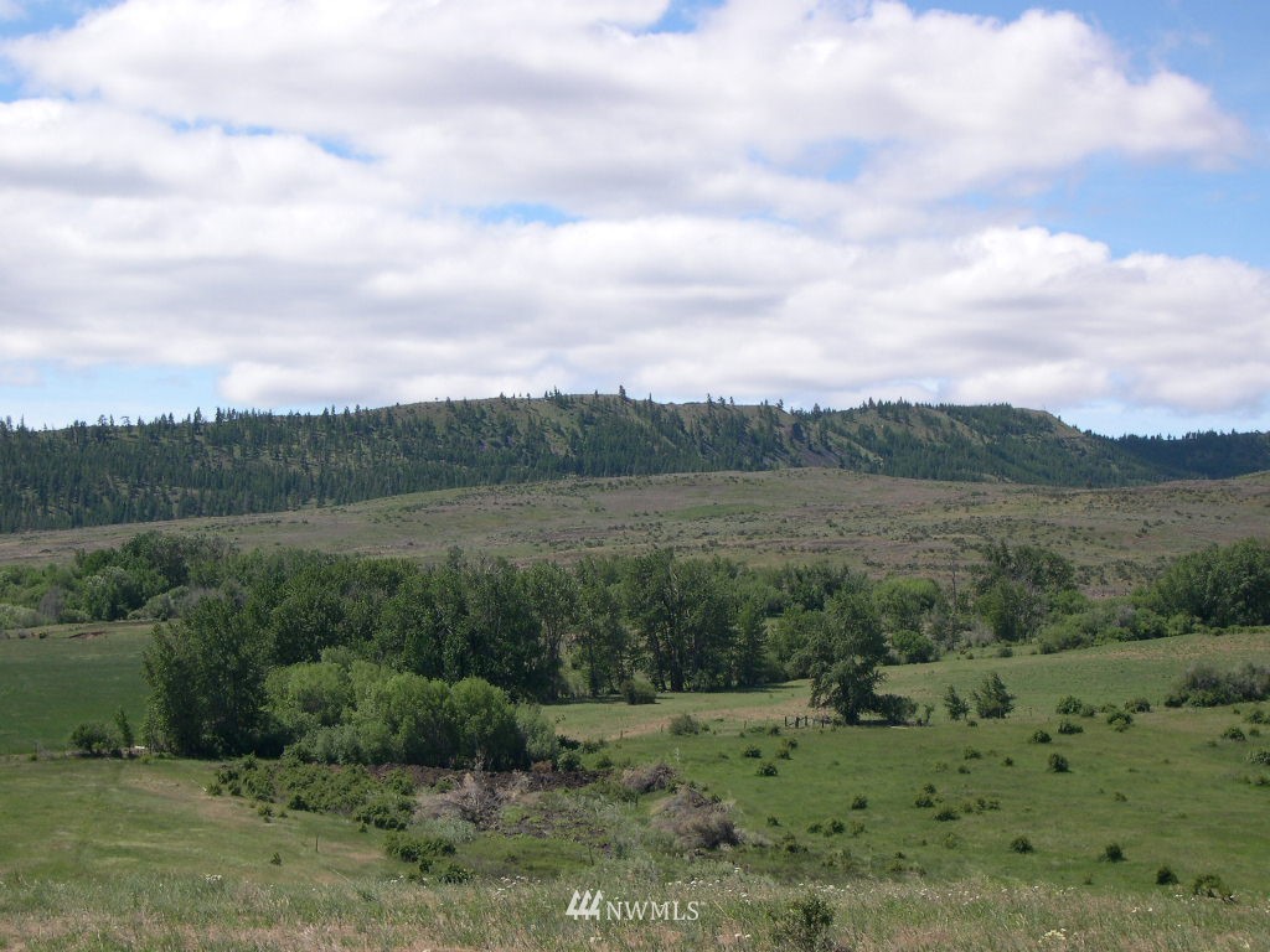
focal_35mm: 72
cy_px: 476
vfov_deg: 20.4
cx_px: 635
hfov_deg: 27.0
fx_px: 2642
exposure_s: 1/119
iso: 100
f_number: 10.4
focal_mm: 15.3
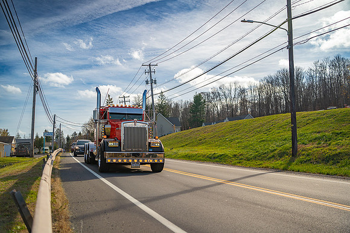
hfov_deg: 54.4
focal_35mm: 35
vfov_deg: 37.9
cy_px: 116
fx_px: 340
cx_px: 175
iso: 125
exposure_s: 1/320
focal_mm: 35
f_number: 2.2
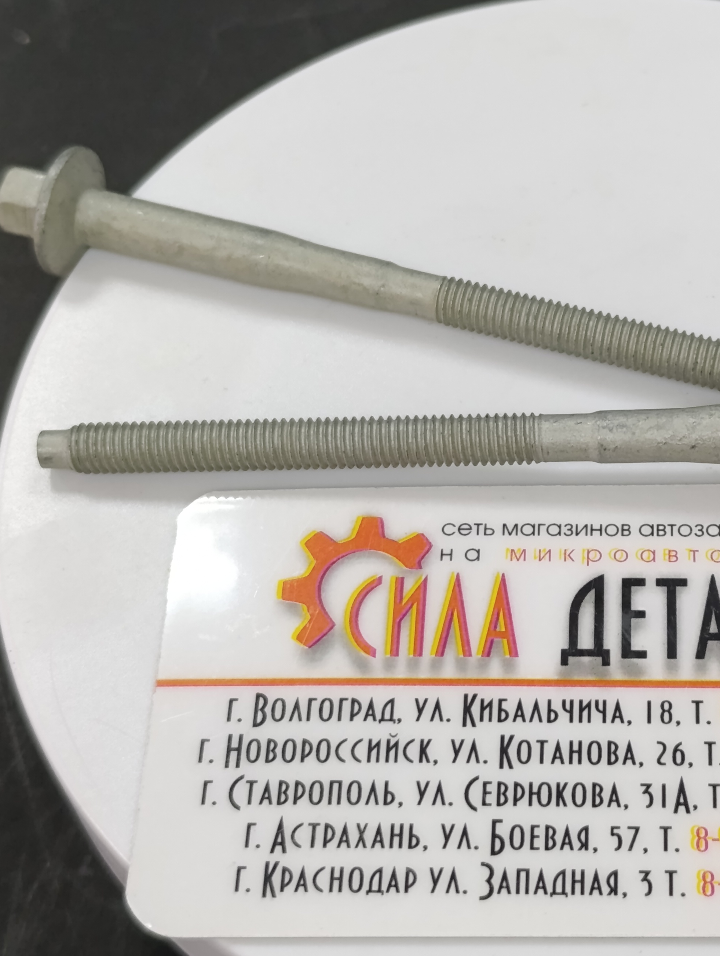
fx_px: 996
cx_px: 542
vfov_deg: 51.2
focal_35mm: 36
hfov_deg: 38.7
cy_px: 428
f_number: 1.6
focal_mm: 6.14
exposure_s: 1/100
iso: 640
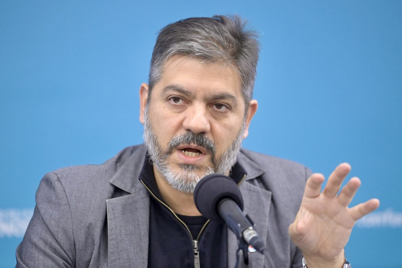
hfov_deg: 11.1
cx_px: 201
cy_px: 134
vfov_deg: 7.4
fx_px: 2066
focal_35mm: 185
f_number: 2.8
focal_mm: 185
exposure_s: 1/320
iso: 5000
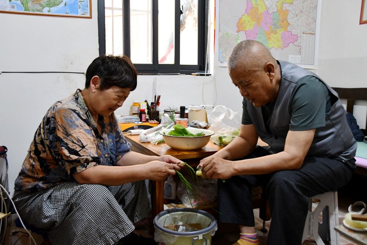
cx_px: 184
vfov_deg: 40.0
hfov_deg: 57.2
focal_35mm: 33
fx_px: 336
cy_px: 122
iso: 2800
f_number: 3.8
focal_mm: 22
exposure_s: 1/125
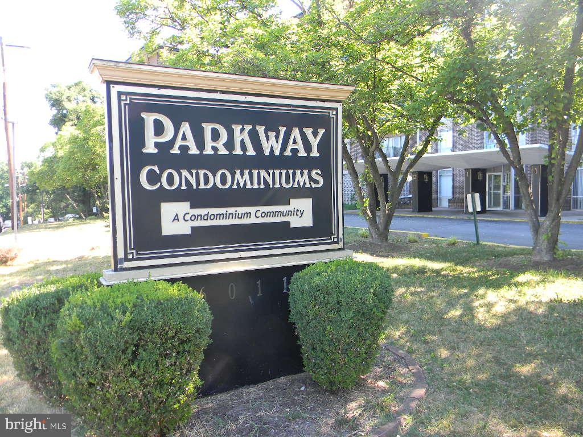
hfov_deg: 63.4
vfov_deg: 49.7
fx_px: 472
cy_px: 218
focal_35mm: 28
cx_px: 292
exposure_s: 1/52.3
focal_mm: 5
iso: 80
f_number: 3.5
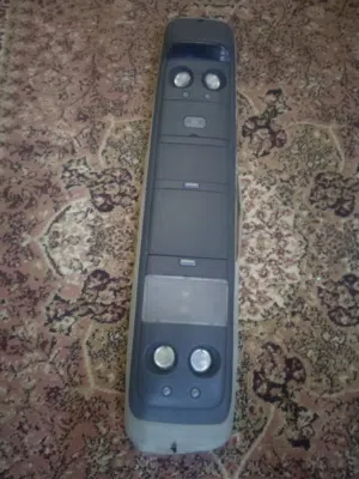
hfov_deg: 53.1
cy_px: 240
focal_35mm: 26
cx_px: 180
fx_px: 360
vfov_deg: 67.3
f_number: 2.2
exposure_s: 1/17
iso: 2000
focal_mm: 3.82
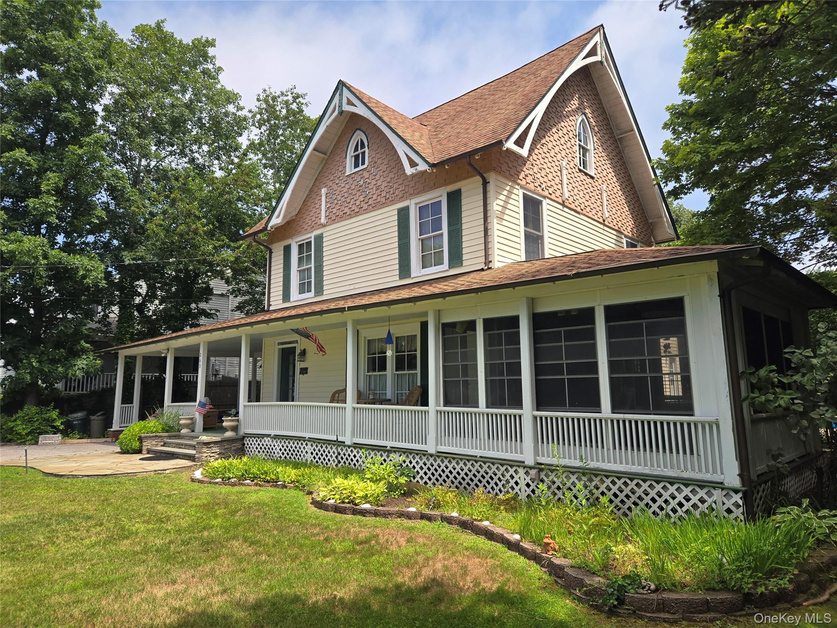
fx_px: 556
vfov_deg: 58.9
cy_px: 314
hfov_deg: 73.9
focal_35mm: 23
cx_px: 418
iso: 25
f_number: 1.8
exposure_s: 1/950
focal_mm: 5.4
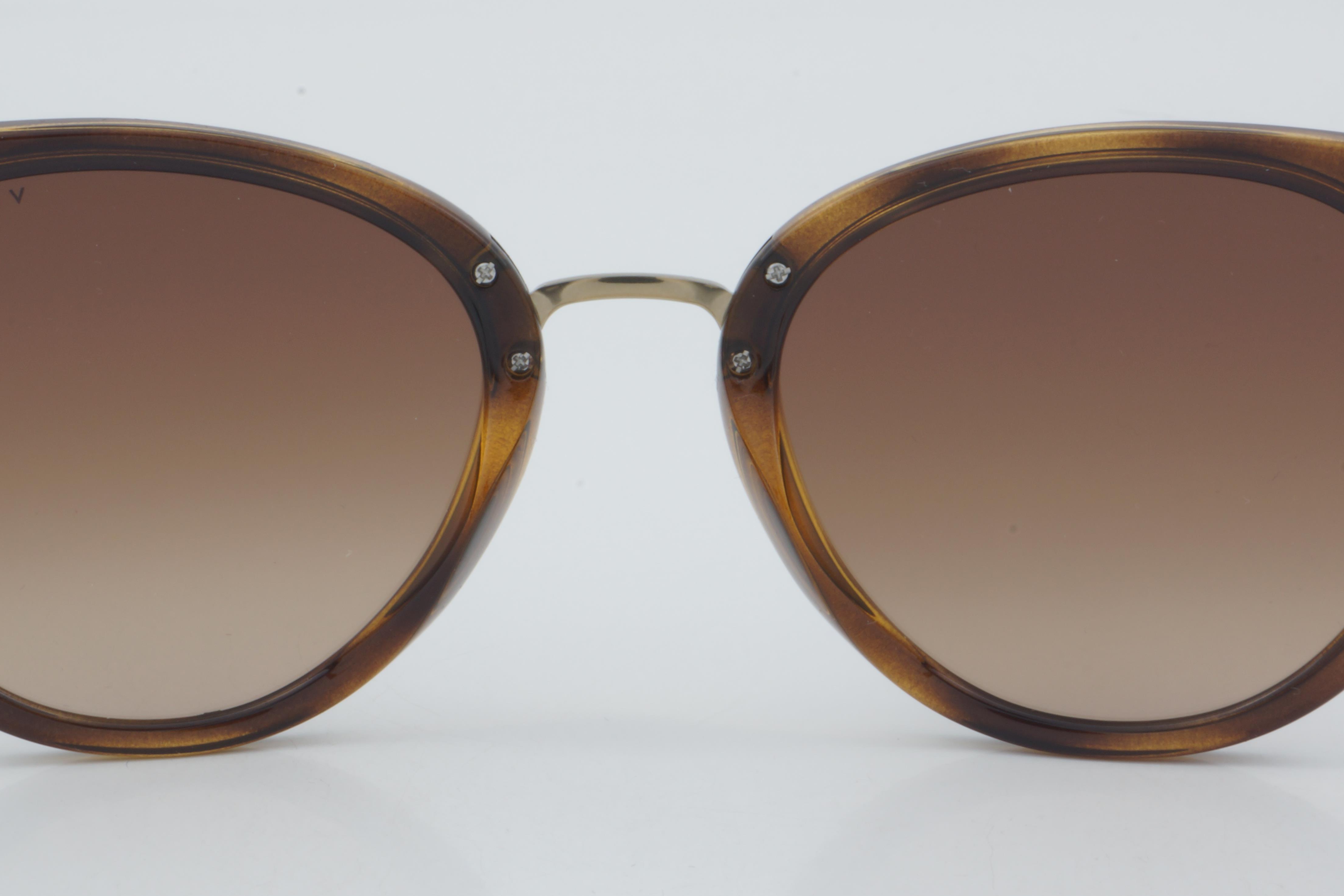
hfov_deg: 18.2
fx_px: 4207
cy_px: 435
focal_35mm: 113
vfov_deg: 12.2
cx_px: 638
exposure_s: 1/3
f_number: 32
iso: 100
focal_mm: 55
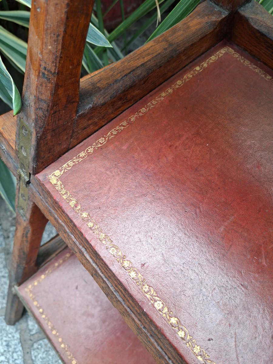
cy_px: 182
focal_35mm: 23
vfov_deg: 73.9
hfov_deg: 58.9
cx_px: 136
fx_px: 242
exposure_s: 1/117
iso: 50
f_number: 1.8
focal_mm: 5.54
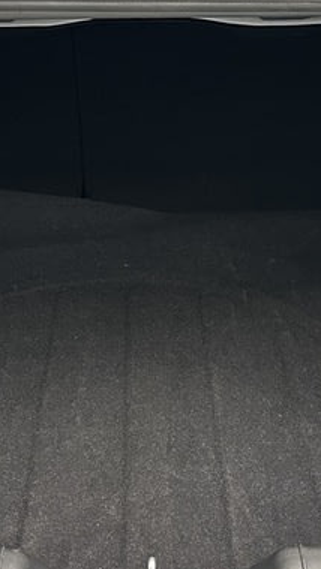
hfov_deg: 19.4
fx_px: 937
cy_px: 258
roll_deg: +0.2
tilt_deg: -25.9
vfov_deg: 33.8
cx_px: 146
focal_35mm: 62
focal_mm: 6.86
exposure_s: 1/50
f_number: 1.78
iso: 640
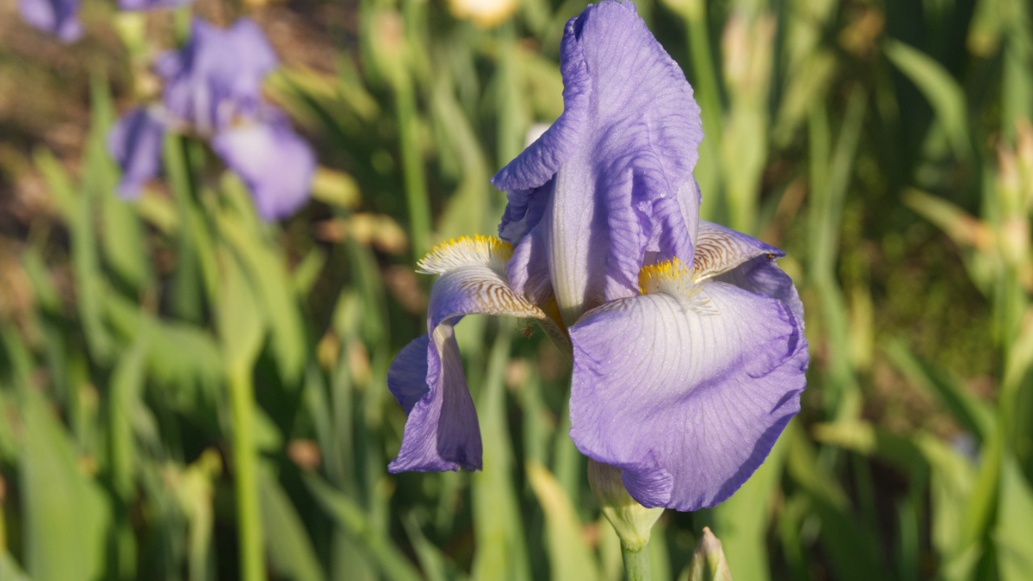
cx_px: 514
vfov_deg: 15.3
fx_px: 2164
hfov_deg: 26.9
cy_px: 281
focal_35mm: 79
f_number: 10
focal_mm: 50
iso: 250
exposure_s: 1/500
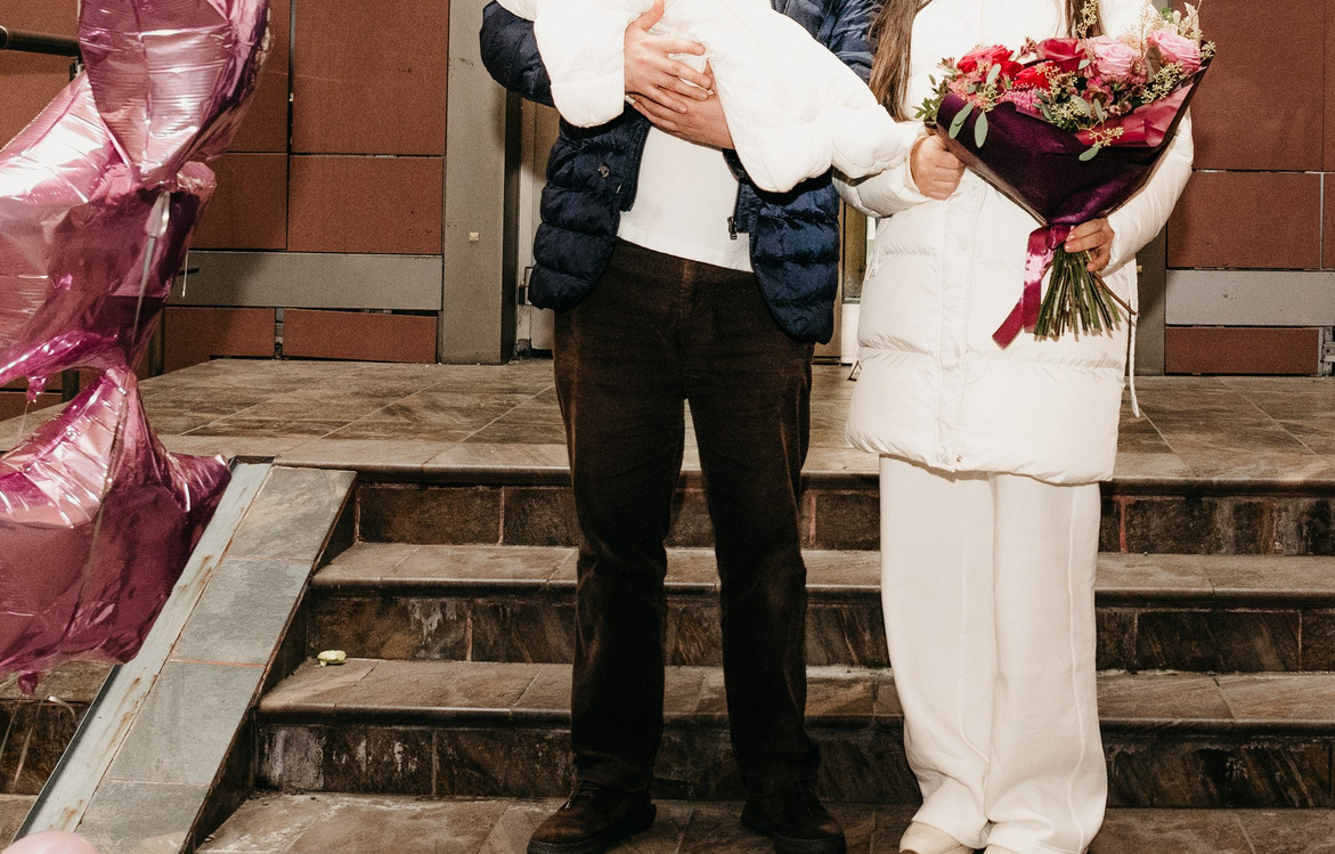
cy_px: 98
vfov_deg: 22.6
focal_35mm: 57
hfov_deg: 34.9
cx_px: 963
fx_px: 2088
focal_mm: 24
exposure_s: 1/160
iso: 1000
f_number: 4
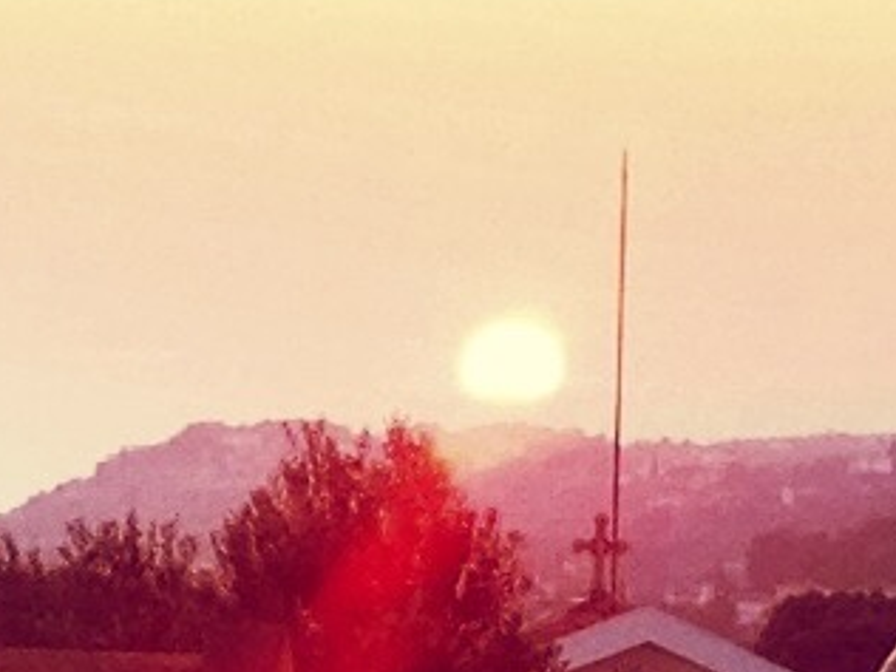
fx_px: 3520
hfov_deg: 14.3
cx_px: 21
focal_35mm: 136
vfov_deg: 10.5
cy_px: 1052
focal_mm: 4.28
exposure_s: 1/363
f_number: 2.4
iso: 50
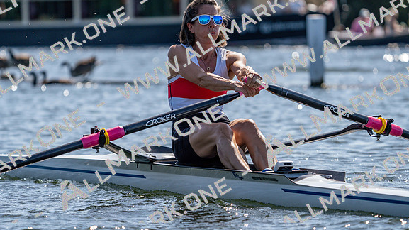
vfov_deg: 3.6
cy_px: 101
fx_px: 3632
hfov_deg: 6.4
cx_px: 204
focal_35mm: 335
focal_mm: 318
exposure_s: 1/2000
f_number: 6.3
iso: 250
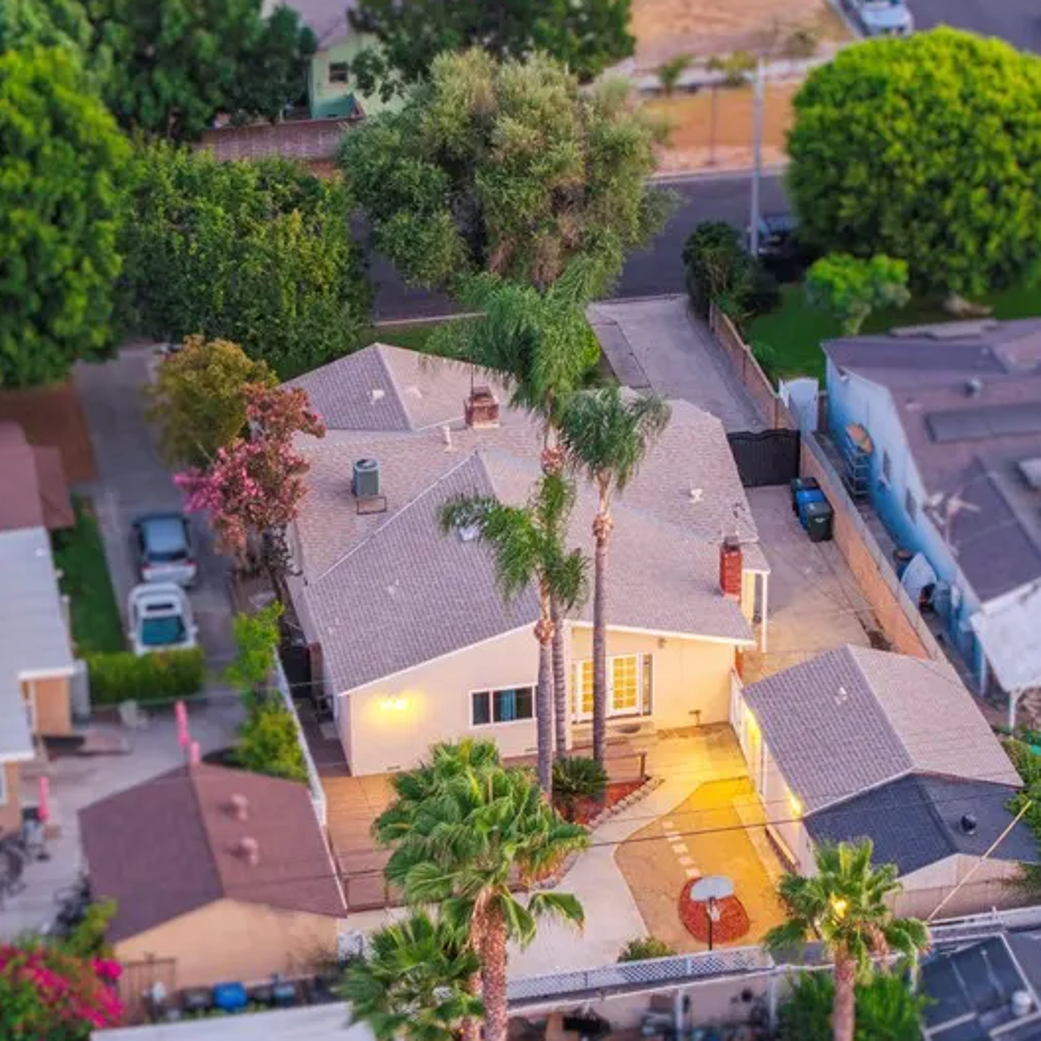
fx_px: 4083
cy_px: 524
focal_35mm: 120
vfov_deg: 14.5
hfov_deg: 14.5
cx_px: 586
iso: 730
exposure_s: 1/15
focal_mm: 19.35
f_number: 2.8
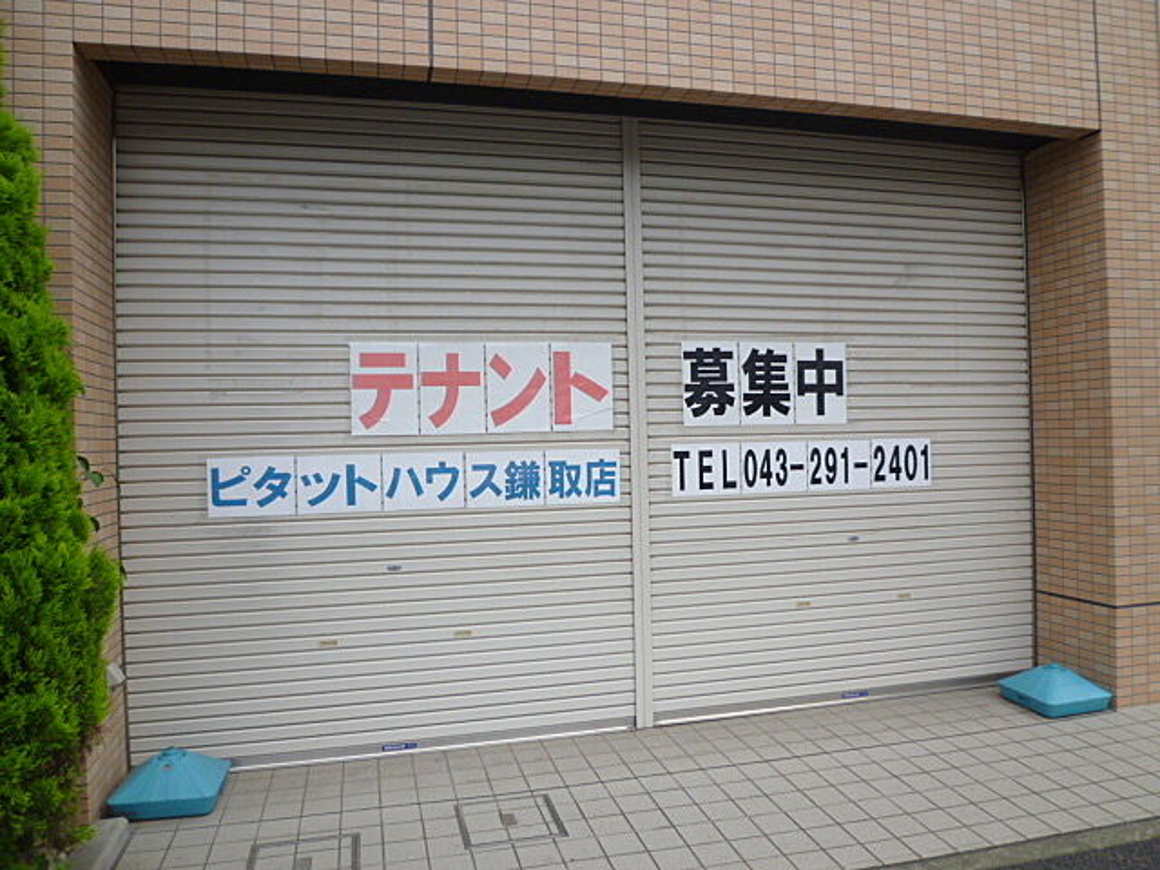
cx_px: 580
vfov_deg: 54.9
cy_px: 435
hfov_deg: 69.4
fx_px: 838
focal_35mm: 25
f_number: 2.8
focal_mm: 4.5
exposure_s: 1/640
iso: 80
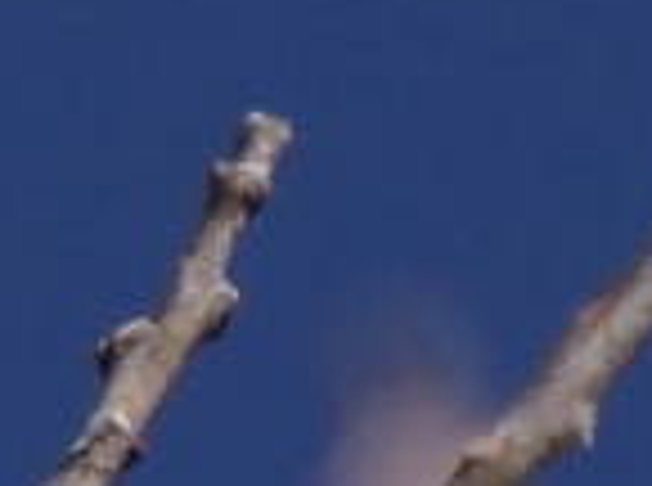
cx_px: -357
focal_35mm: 2491
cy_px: -225
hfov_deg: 0.8
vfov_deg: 0.6
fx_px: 46802
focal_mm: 250
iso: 320
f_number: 6.3
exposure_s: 1/400
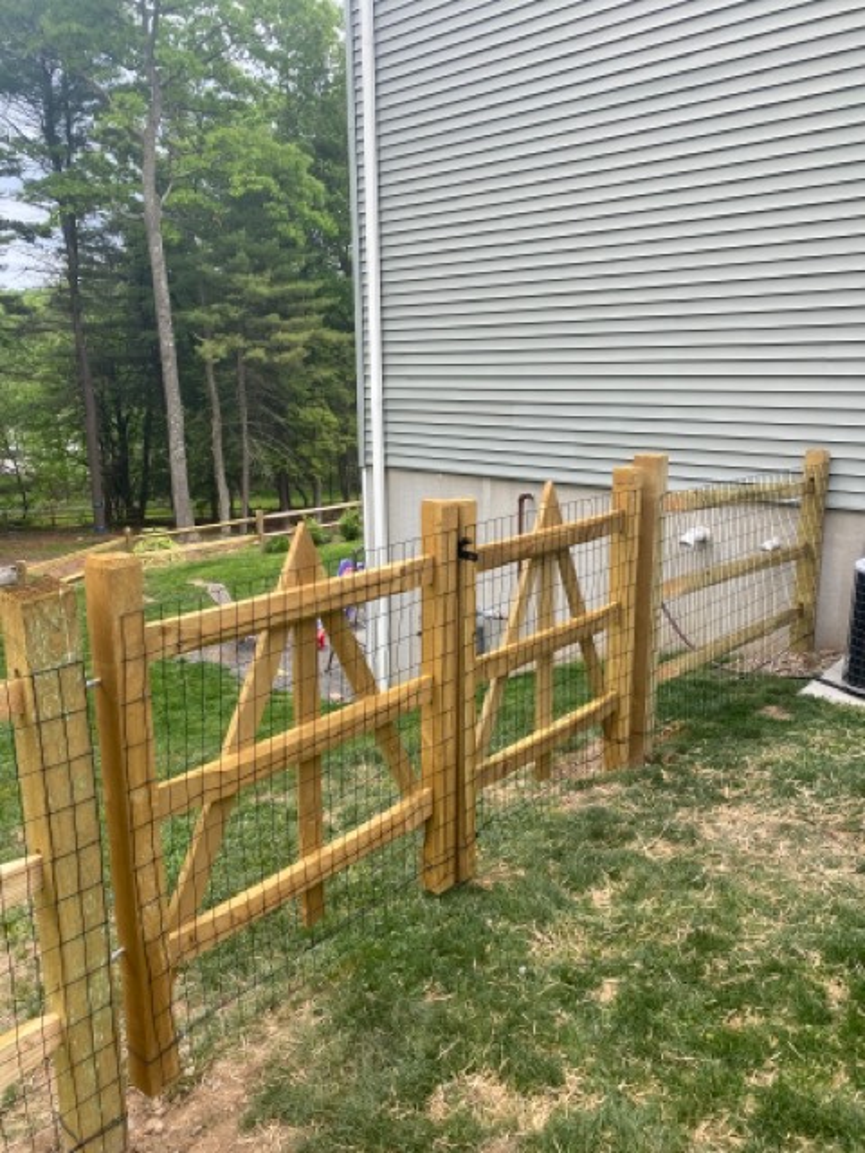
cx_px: 432
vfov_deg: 67.3
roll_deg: +1.2
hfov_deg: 53.1
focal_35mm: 26
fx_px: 866
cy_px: 576
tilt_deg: -11.0
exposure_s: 1/377
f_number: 1.8
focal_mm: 4.25
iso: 32
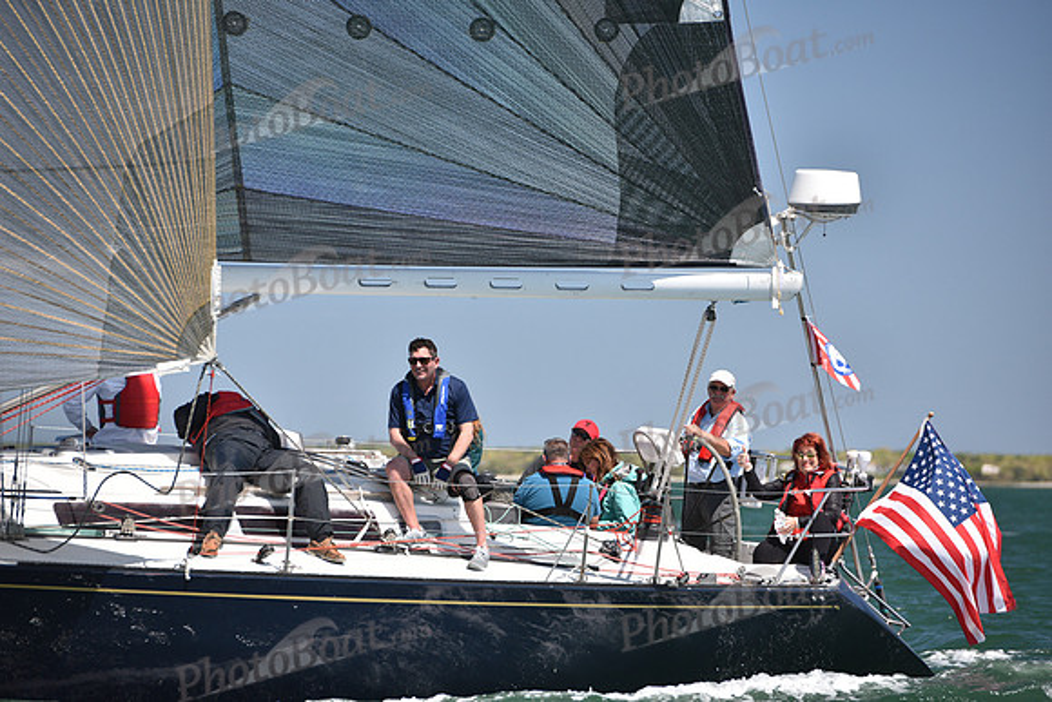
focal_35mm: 200
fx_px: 5846
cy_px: 351
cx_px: 526
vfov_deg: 6.9
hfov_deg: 10.3
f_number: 5
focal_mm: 200
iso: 320
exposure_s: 1/800
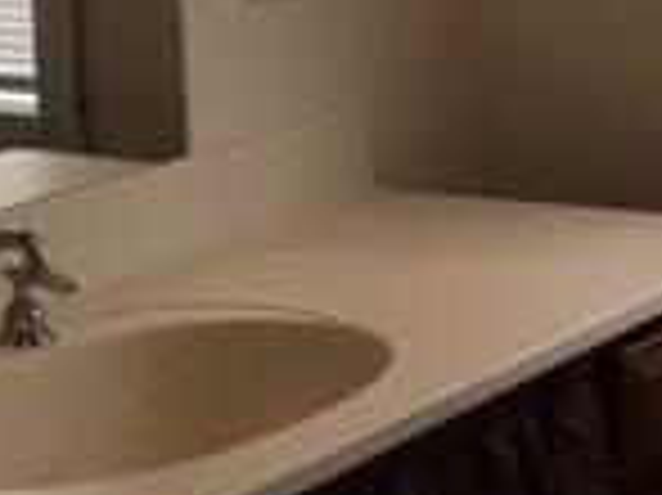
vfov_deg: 11.7
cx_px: 410
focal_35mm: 126
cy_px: 58
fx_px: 2408
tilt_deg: -9.2
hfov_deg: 15.6
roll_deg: +3.6
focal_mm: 4.15
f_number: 2.2
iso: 25
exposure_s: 1/30
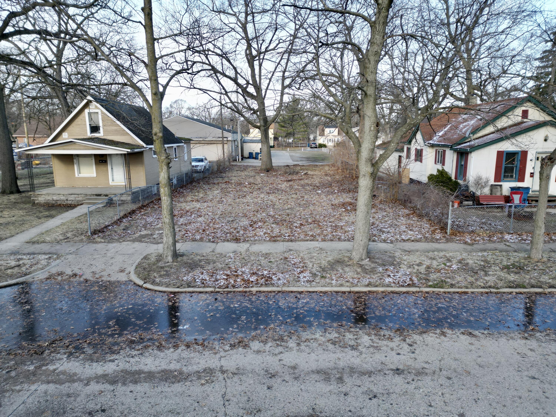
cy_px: 208
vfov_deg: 56.8
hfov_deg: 71.6
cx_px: 278
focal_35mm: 24
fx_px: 385
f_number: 1.7
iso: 200
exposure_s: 1/640
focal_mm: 6.72
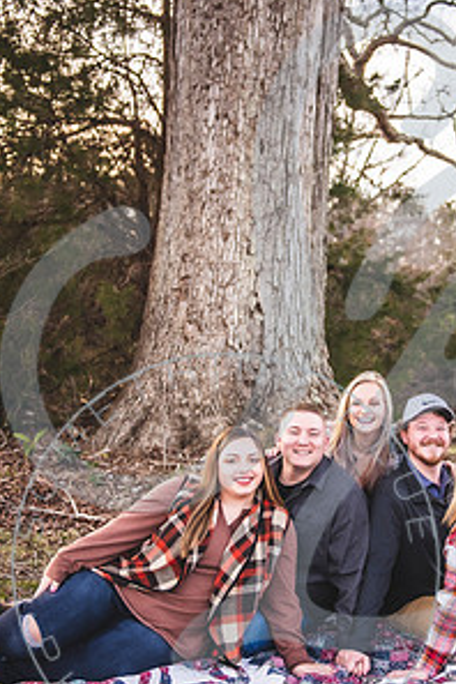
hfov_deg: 25.3
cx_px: 329
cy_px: 392
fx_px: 1007
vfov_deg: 37.4
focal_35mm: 53
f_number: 2.8
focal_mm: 35
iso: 100
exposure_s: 1/320
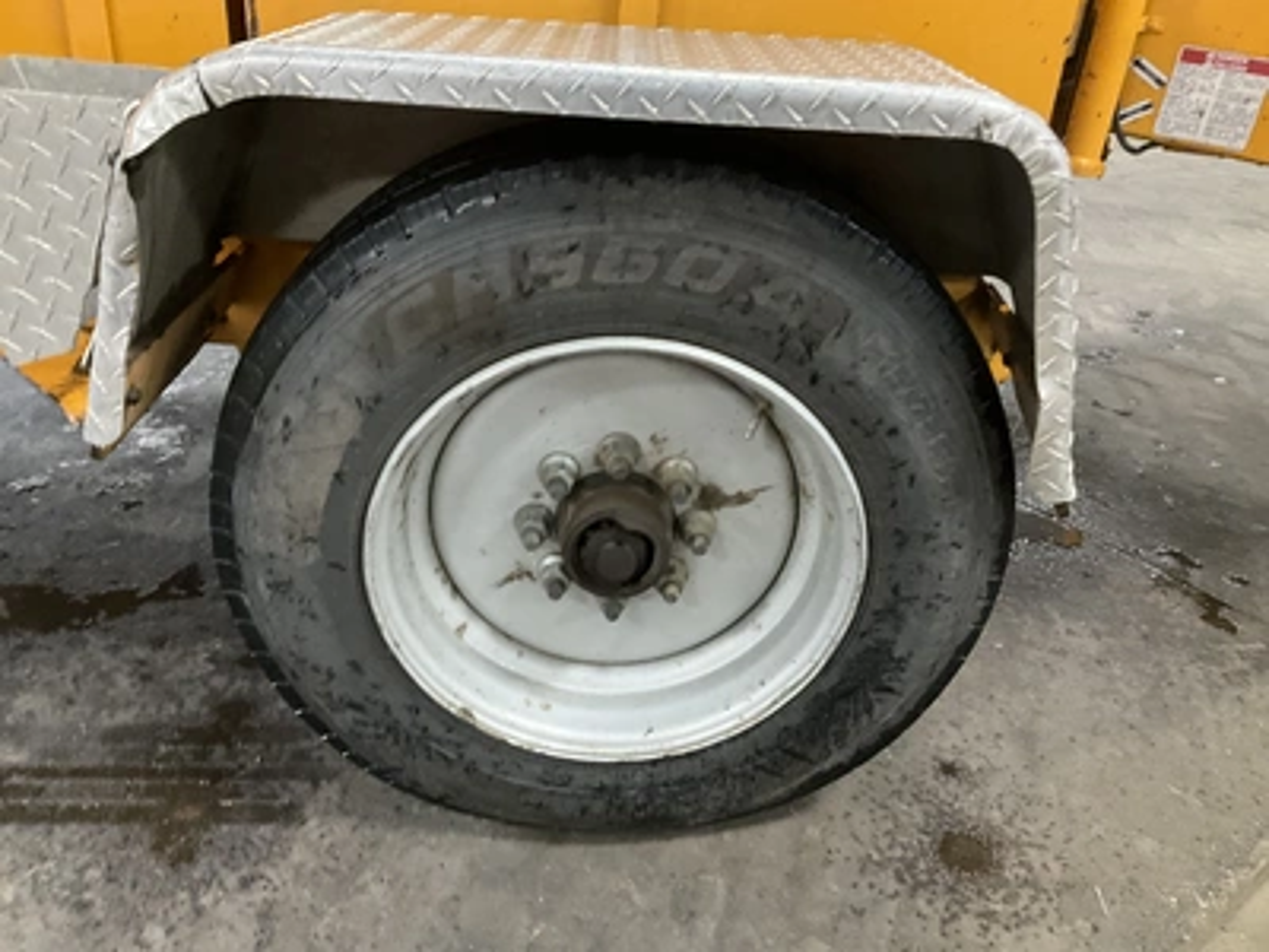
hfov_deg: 61.7
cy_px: 476
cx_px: 634
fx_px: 1063
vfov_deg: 48.2
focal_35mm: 29
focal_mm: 3
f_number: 1.8
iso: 320
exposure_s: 1/30
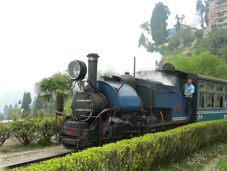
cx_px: 114
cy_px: 86
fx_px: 249
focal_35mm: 38
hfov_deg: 49.0
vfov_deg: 37.7
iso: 50
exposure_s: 1/225
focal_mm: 6.3
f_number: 4
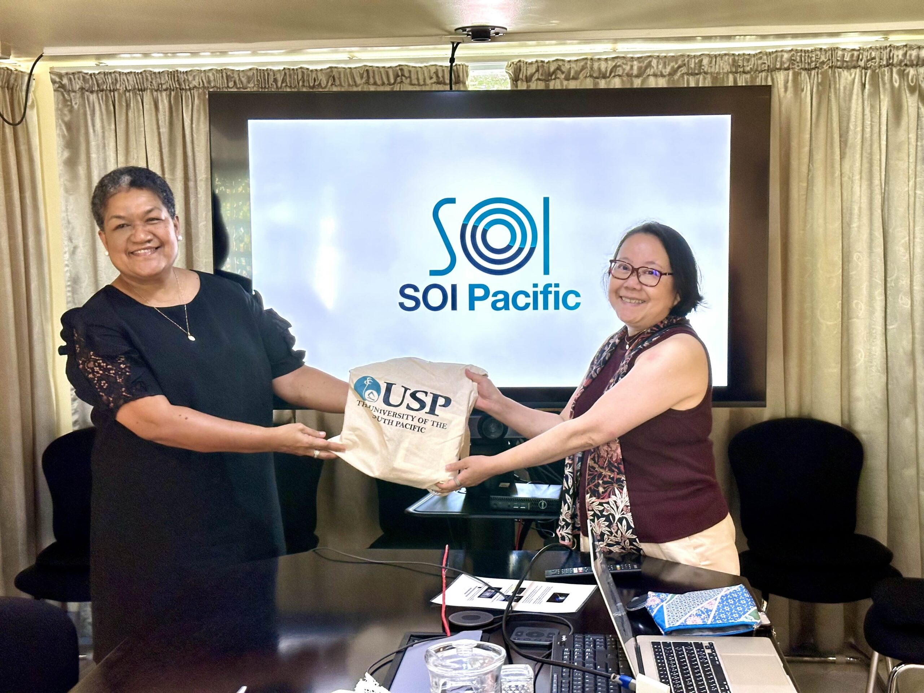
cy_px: 346
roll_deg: +0.9
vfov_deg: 30.3
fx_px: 1281
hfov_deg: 39.7
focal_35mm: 48
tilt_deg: -4.9
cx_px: 462
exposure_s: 1/60
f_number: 1.78
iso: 100
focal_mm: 6.86
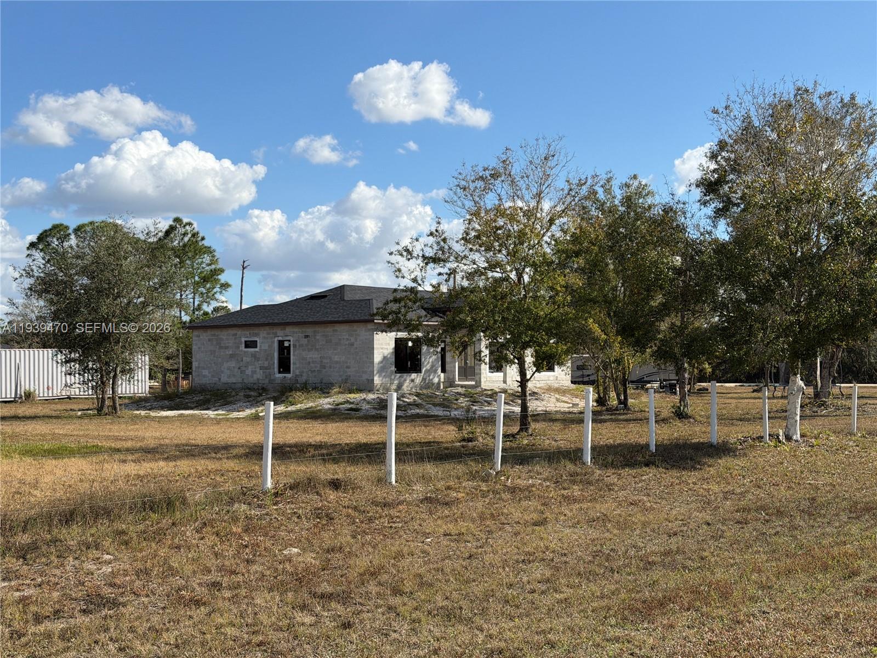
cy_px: 329
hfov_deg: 39.7
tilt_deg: +1.3
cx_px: 438
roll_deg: +1.1
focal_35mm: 48
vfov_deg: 30.3
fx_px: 1216
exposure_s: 1/5208
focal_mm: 6.76
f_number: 1.78
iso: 64
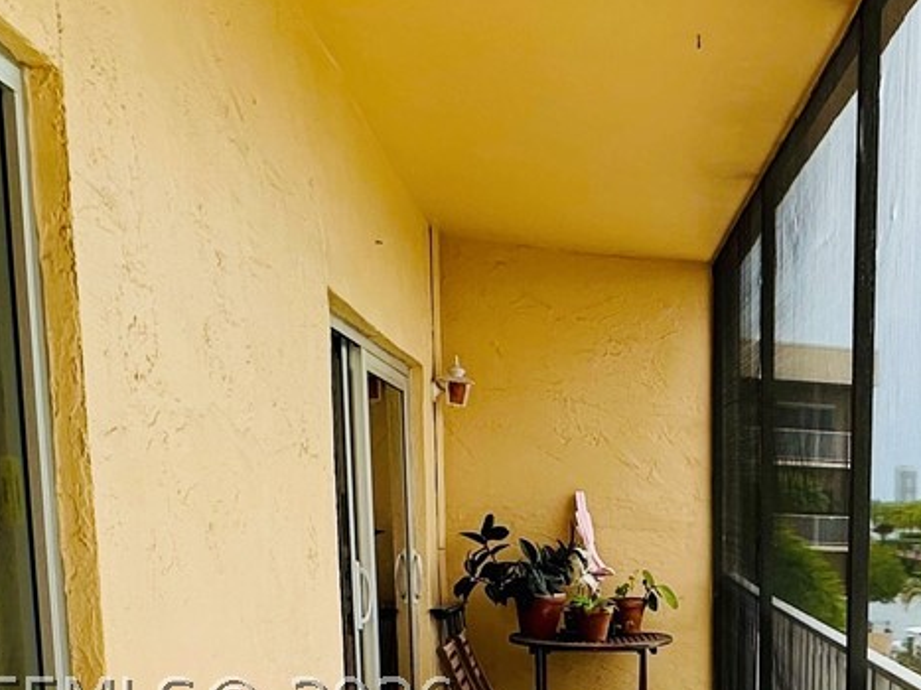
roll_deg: -2.7
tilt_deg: -8.6
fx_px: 1277
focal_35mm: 48
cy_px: 702
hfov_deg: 33.5
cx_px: 1061
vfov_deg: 28.3
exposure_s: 1/1319
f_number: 2.2
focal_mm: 2.22
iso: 50
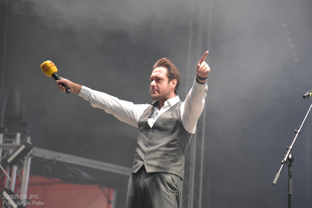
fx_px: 1040
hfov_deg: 17.1
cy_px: 104
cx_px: 156
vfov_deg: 11.4
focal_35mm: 120
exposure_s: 1/100
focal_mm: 120
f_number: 4
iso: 5000
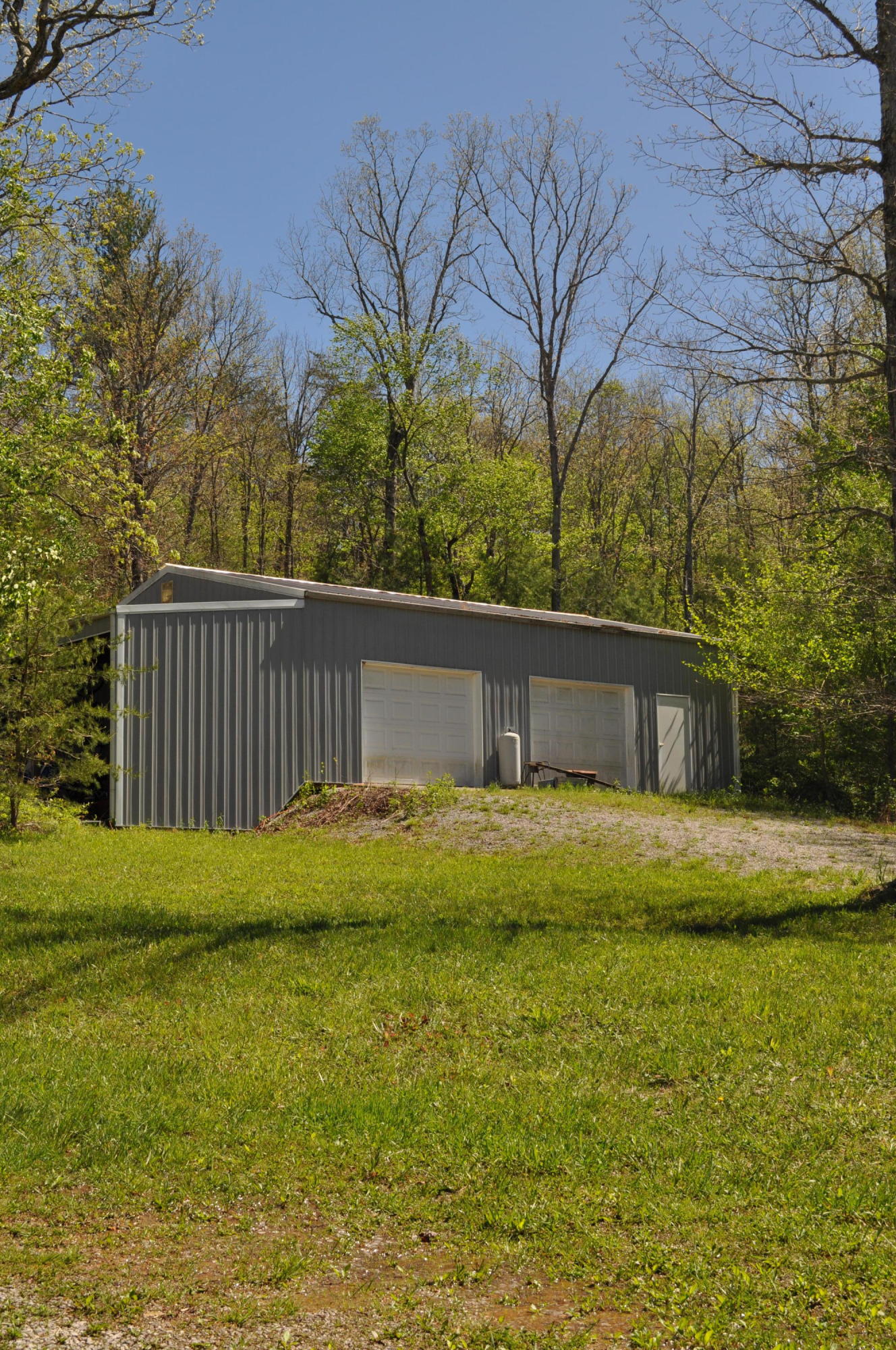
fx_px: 1797
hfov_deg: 28.0
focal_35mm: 48
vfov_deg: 41.2
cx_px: 448
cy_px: 675
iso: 200
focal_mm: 32
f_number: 9
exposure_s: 1/320
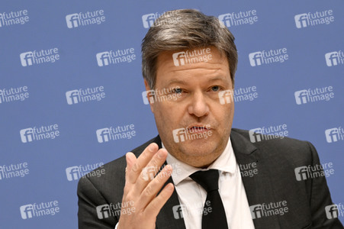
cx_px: 172
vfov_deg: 9.8
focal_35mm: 140
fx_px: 1337
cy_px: 114
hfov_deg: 14.7
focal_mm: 140
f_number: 5.6
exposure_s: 1/500
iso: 4000
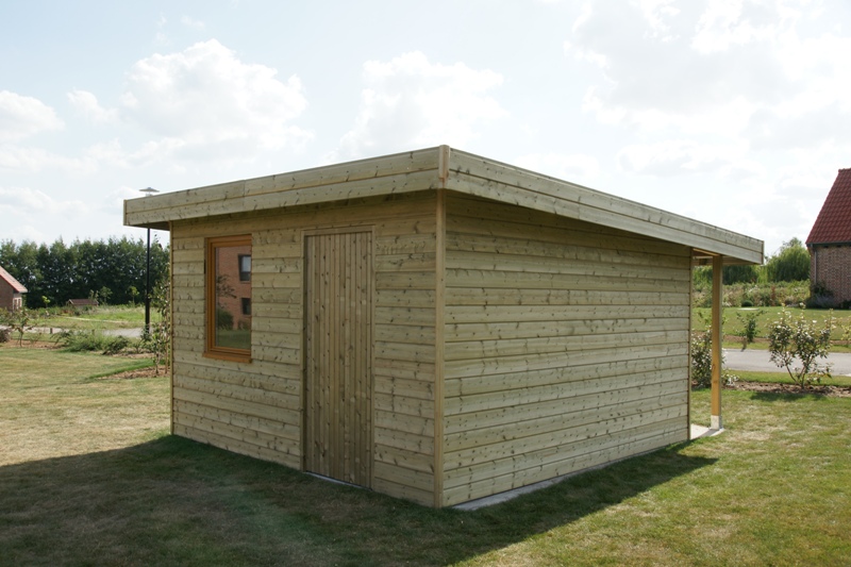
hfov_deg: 57.2
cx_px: 426
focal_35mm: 33
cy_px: 284
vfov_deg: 40.0
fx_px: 780
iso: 200
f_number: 10
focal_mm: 22
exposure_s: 1/250
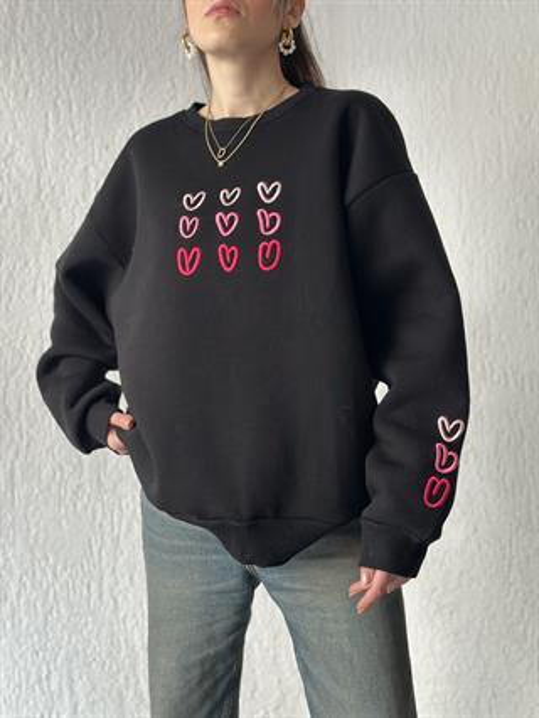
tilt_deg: -0.2
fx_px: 996
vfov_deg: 39.6
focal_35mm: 48
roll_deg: +0.4
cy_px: 359
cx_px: 270
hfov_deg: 30.3
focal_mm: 6.86
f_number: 1.78
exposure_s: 1/60
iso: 200
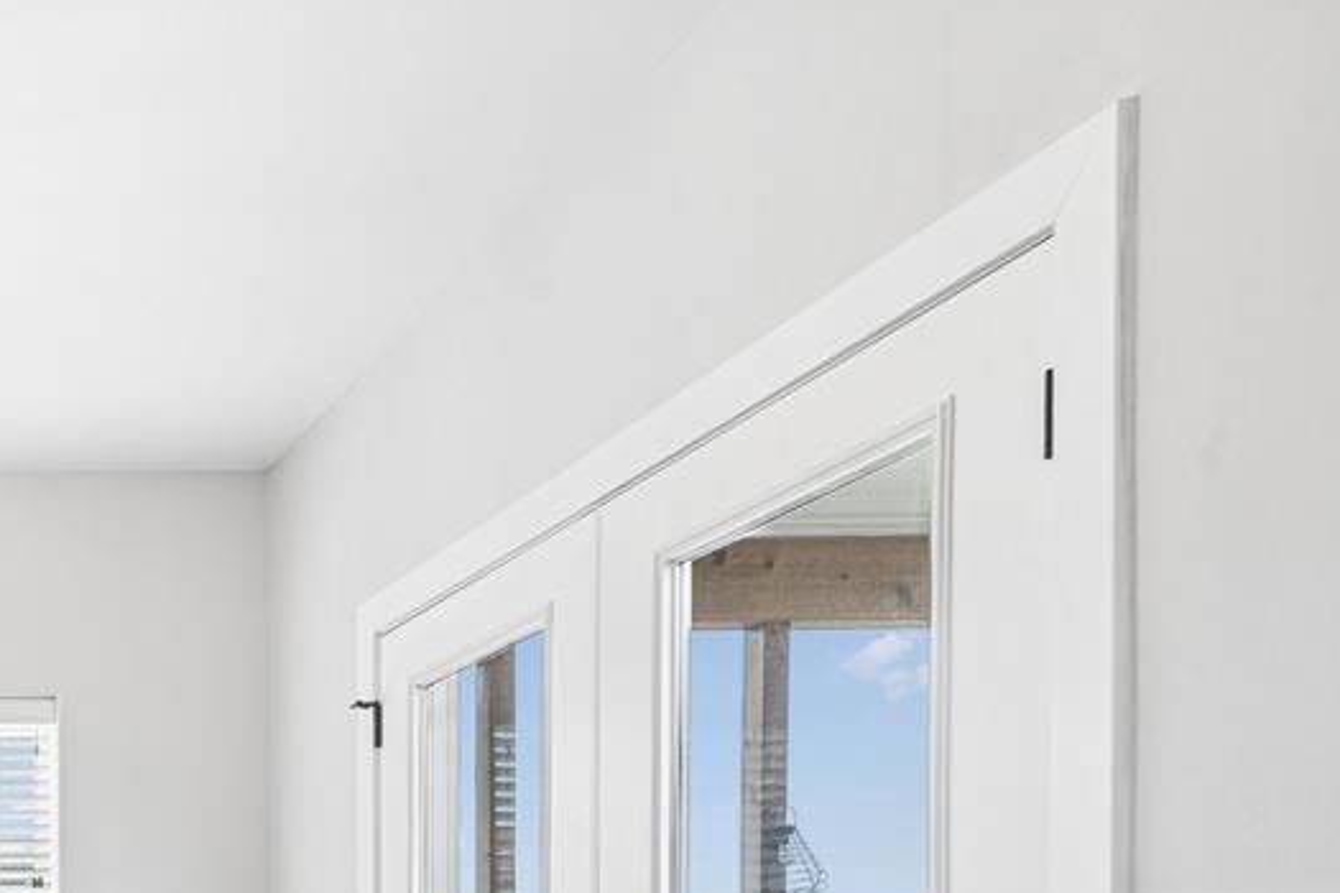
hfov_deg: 37.5
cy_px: 996
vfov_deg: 30.4
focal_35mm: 39
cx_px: -268
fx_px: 1452
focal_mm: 16
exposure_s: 1/15
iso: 400
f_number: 10
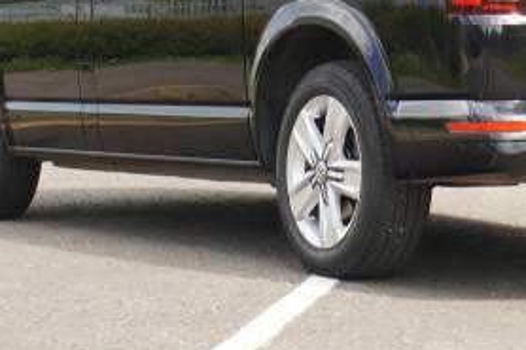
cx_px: 422
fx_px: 2368
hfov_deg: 12.6
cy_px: -42
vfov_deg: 8.4
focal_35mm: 162
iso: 160
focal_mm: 47
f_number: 5.6
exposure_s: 1/80
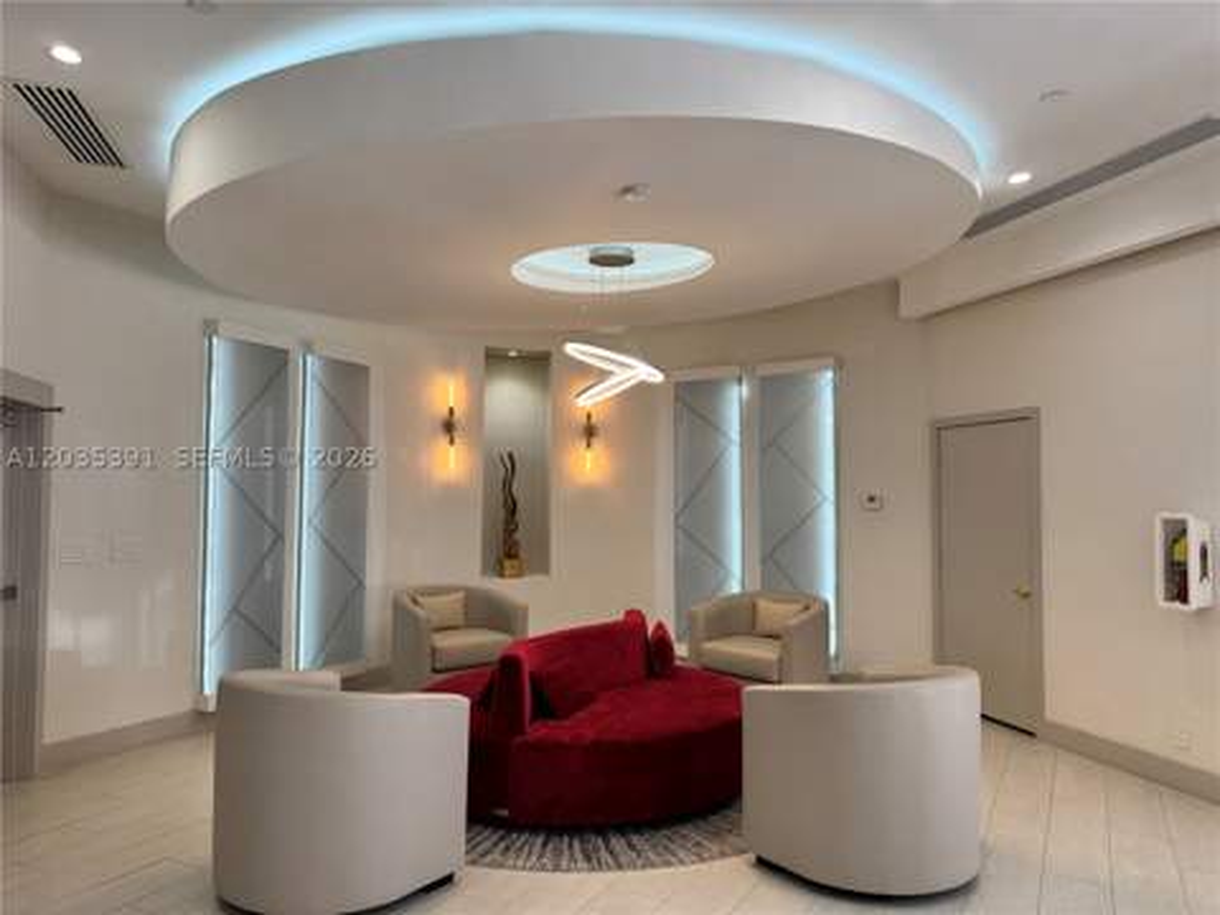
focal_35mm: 24
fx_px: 846
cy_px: 458
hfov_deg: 71.6
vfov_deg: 56.8
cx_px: 610
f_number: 1.78
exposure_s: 1/120
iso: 80
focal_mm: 6.76
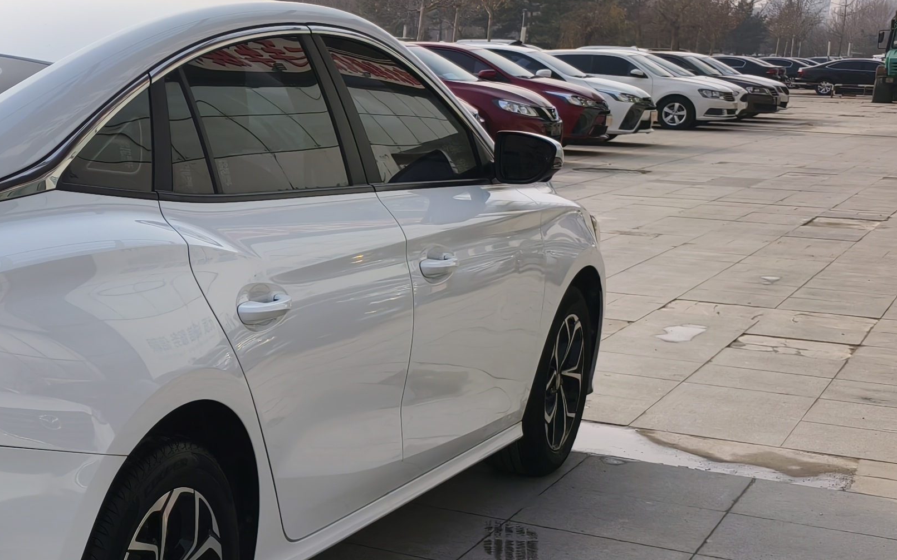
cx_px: -50
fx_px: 1516
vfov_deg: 20.9
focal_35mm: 62
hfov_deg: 30.1
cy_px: 368
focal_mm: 5.6
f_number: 1.57
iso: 72
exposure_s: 1/5814
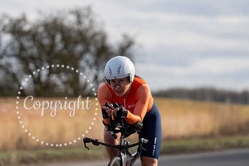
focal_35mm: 197
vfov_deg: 7.0
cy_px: 83
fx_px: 1363
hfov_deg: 10.4
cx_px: 124
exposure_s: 1/800
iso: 100
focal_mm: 197
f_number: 4
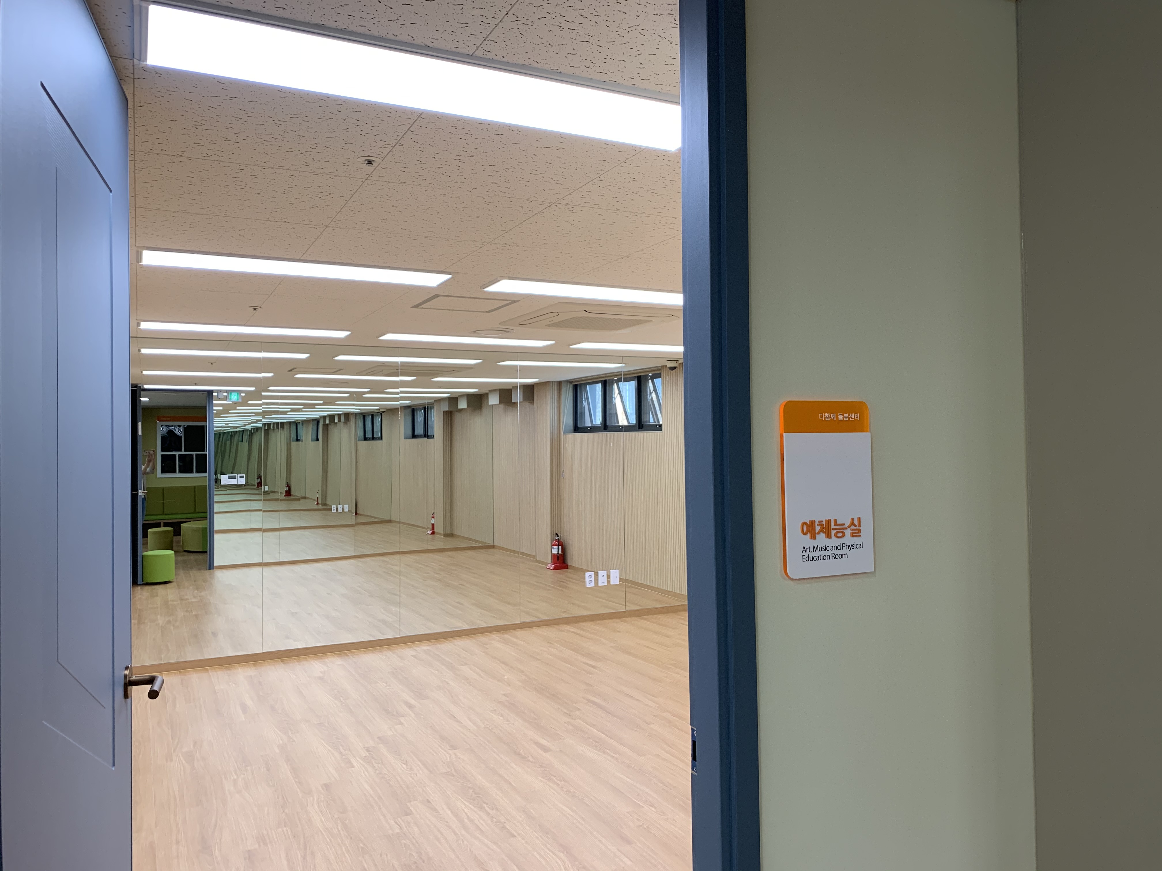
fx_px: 873
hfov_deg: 67.3
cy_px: 436
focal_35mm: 26
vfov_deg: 53.1
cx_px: 581
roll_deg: -0.4
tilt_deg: +0.2
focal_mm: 4.25
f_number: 1.8
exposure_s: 1/120
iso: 64
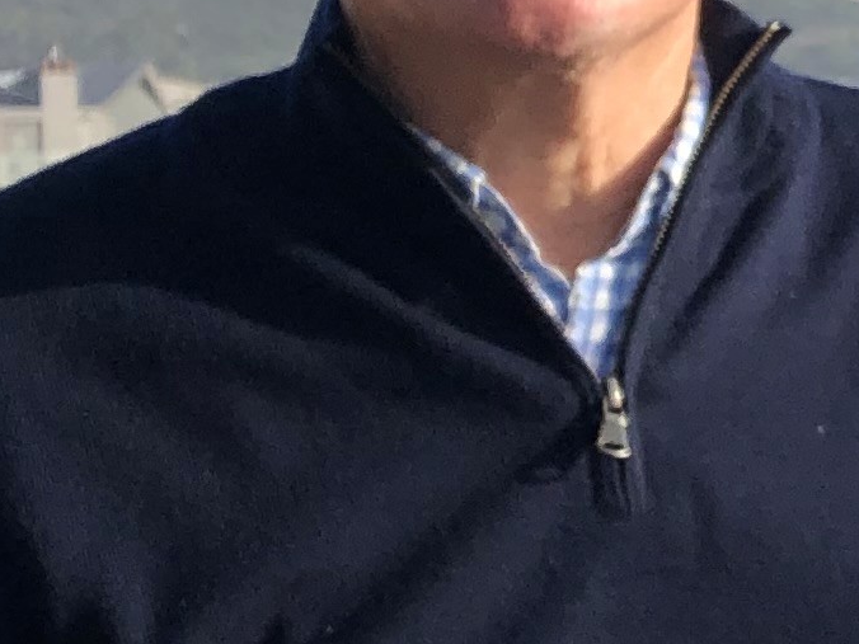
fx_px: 4144
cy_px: -37
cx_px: 1399
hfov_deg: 11.2
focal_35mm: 167
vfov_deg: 8.8
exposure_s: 1/1372
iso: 20
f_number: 1.8
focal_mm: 3.99
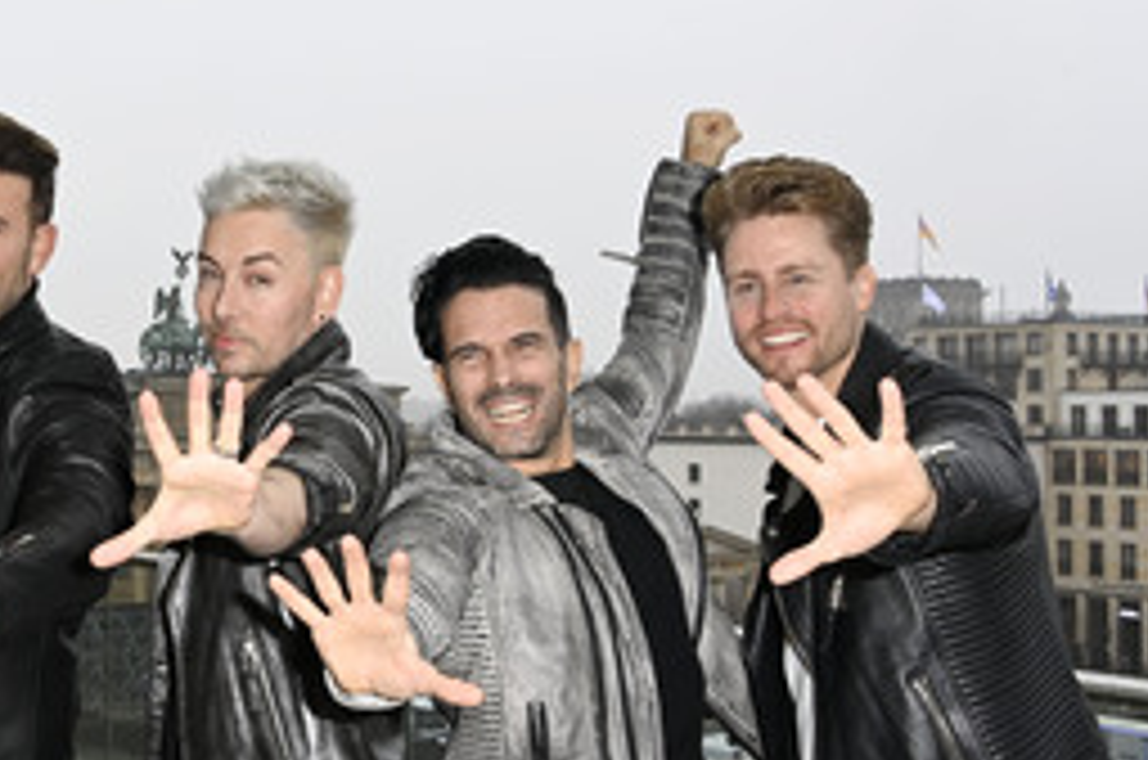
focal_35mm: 62
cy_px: 373
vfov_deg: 21.8
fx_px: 1973
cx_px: 205
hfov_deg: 31.5
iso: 1600
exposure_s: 1/125
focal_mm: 35
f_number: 10
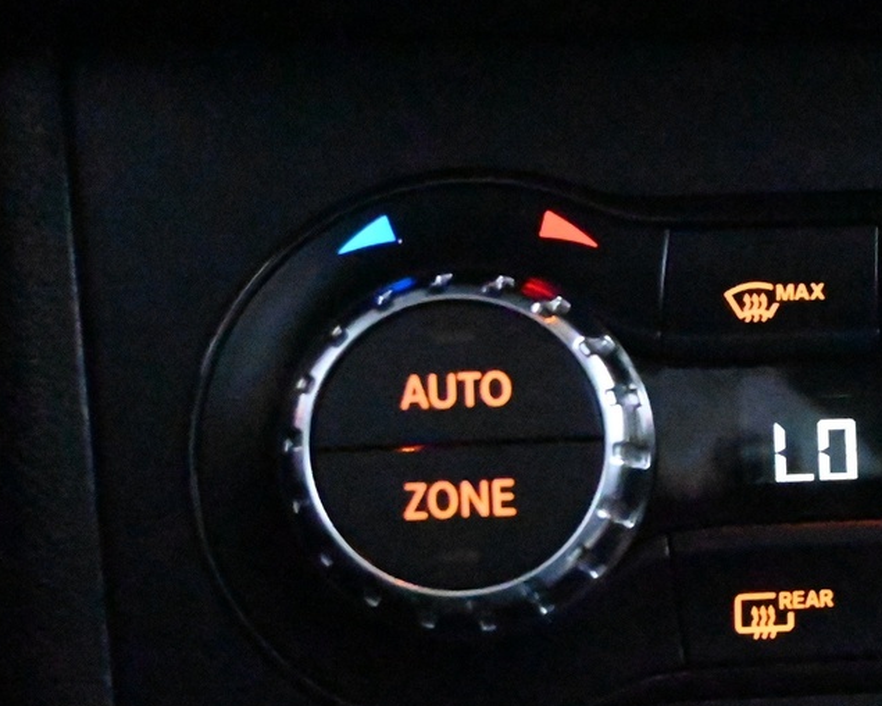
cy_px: 452
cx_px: 1090
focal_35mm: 117
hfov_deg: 15.8
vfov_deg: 13.2
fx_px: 3049
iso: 40000
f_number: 5
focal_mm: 32.5
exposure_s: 1/50
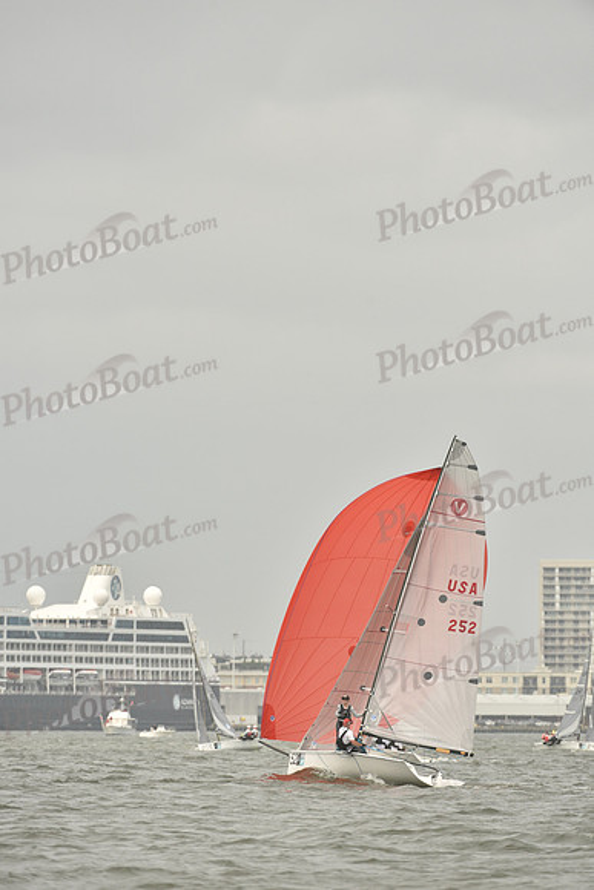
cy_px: 445
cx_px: 297
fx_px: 9893
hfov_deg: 3.4
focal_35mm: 400
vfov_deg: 5.2
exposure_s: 1/1250
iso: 320
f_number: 7.1
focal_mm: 400
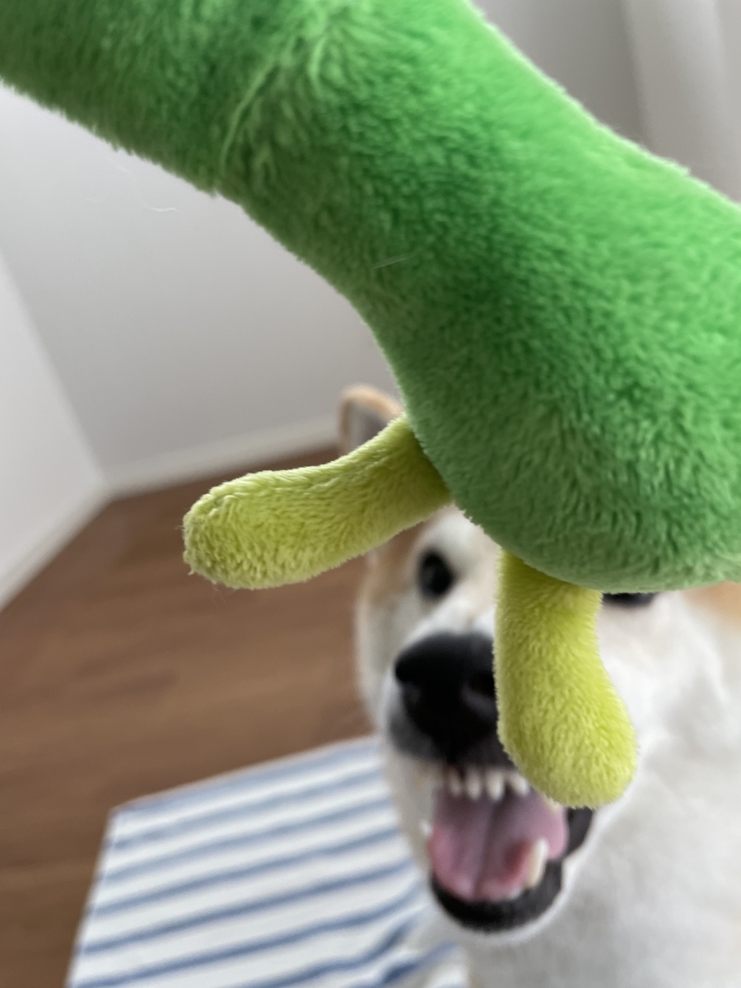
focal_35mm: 26
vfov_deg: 67.3
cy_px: 494
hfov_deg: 53.1
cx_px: 370
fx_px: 742
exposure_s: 1/121
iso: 64
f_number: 1.6
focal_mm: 4.2
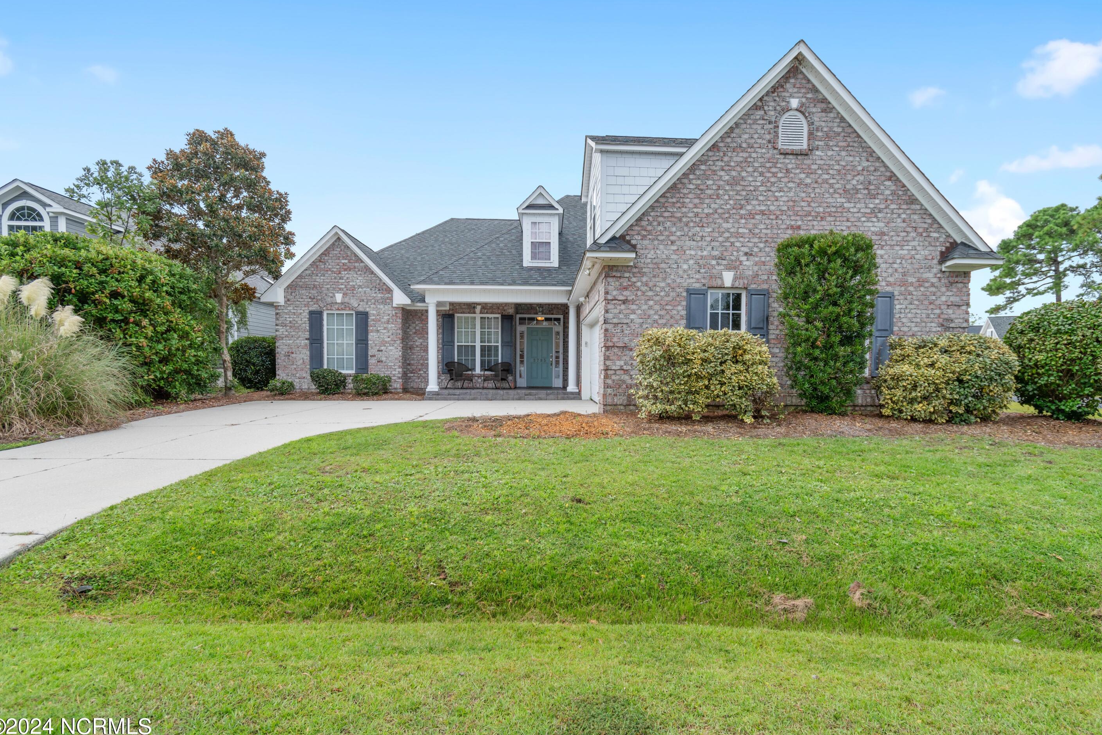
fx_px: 490
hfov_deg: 96.7
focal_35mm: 16
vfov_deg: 73.7
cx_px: 575
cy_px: 370
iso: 100
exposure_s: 1/100
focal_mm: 10
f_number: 5
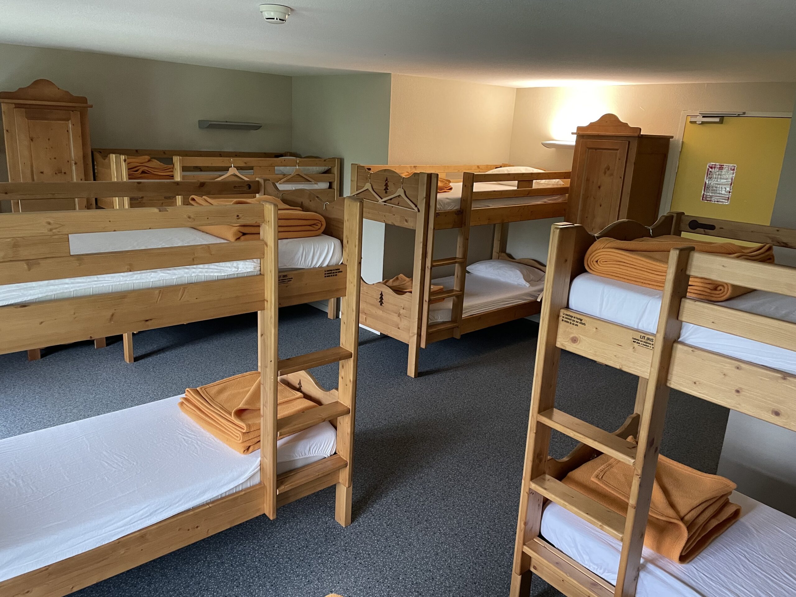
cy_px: 298
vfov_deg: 53.1
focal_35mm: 26
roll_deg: -2.6
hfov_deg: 67.3
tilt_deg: -15.6
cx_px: 398
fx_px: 598
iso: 320
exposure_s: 1/50
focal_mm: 4.2
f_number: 1.6
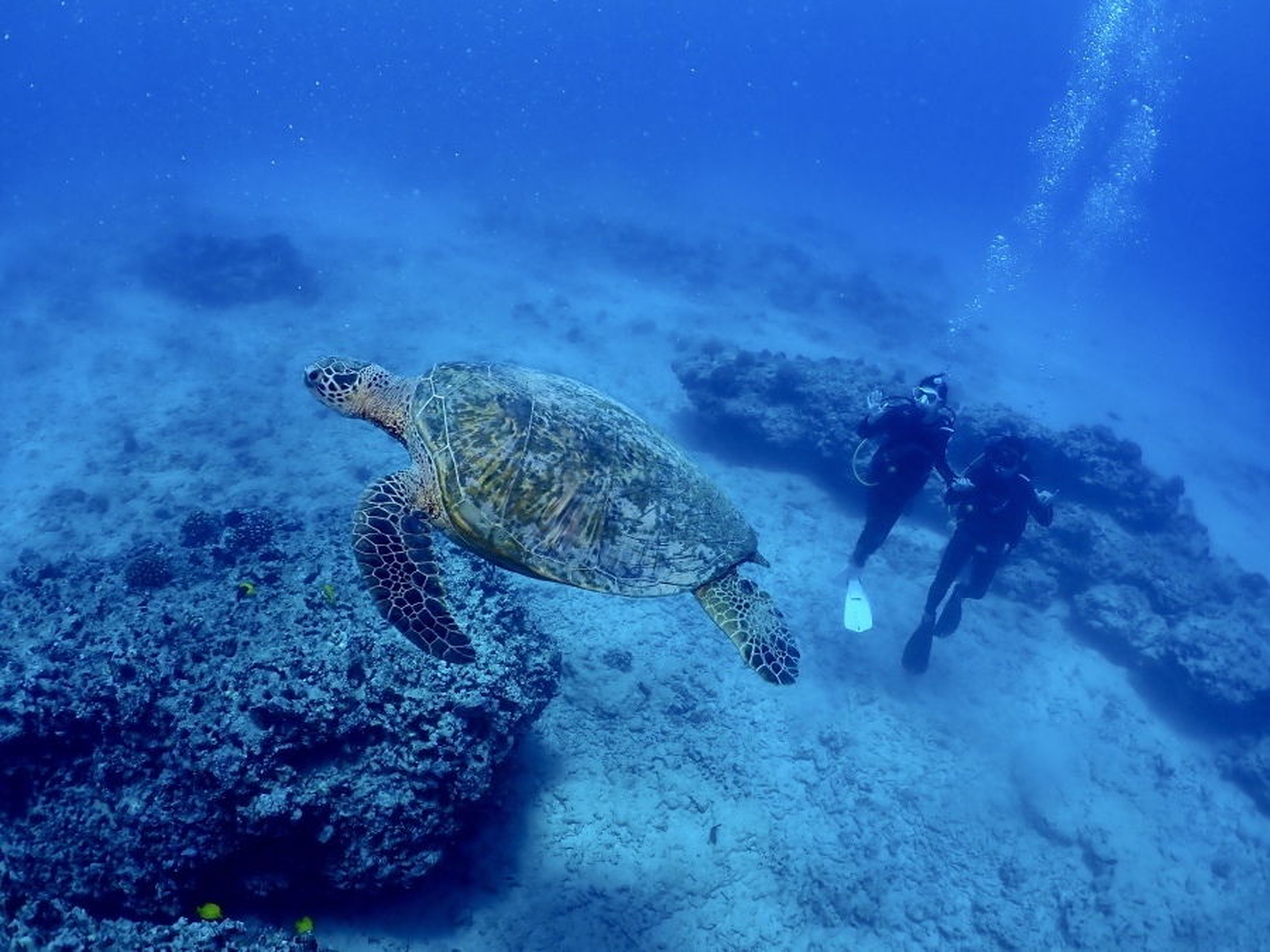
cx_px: 635
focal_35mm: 25
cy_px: 476
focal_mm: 4.5
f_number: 8
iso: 100
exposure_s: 1/125
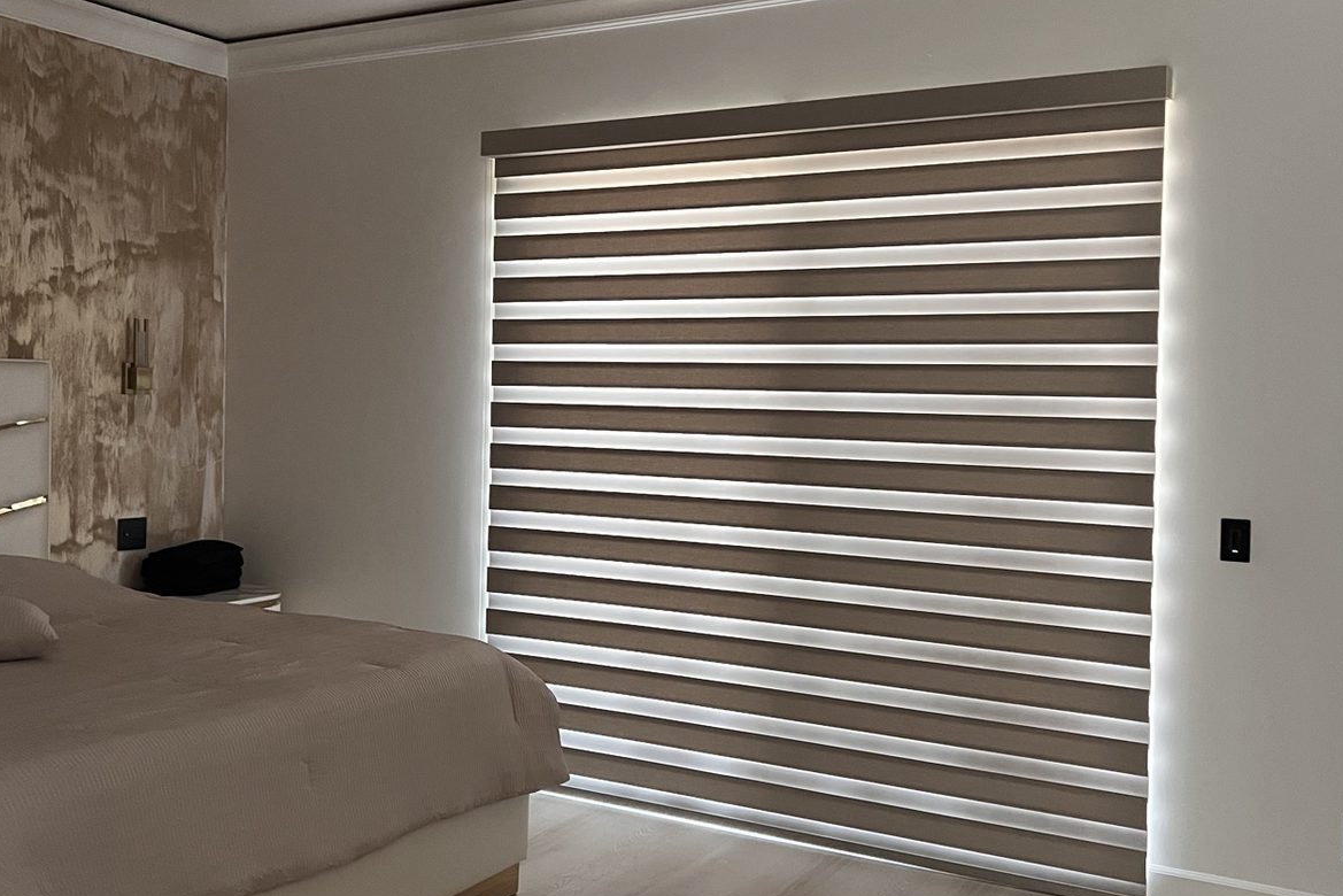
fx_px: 1381
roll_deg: -1.6
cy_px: 414
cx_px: 657
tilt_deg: -0.5
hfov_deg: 51.9
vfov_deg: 35.9
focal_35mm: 37
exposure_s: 1/60
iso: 500
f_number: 1.5
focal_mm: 5.7
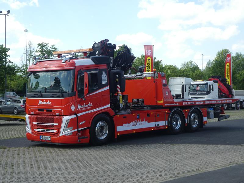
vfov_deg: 24.0
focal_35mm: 61
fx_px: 430
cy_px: 92
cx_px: 122
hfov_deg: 31.7
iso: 80
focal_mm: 10.9
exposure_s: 1/250
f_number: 4.3
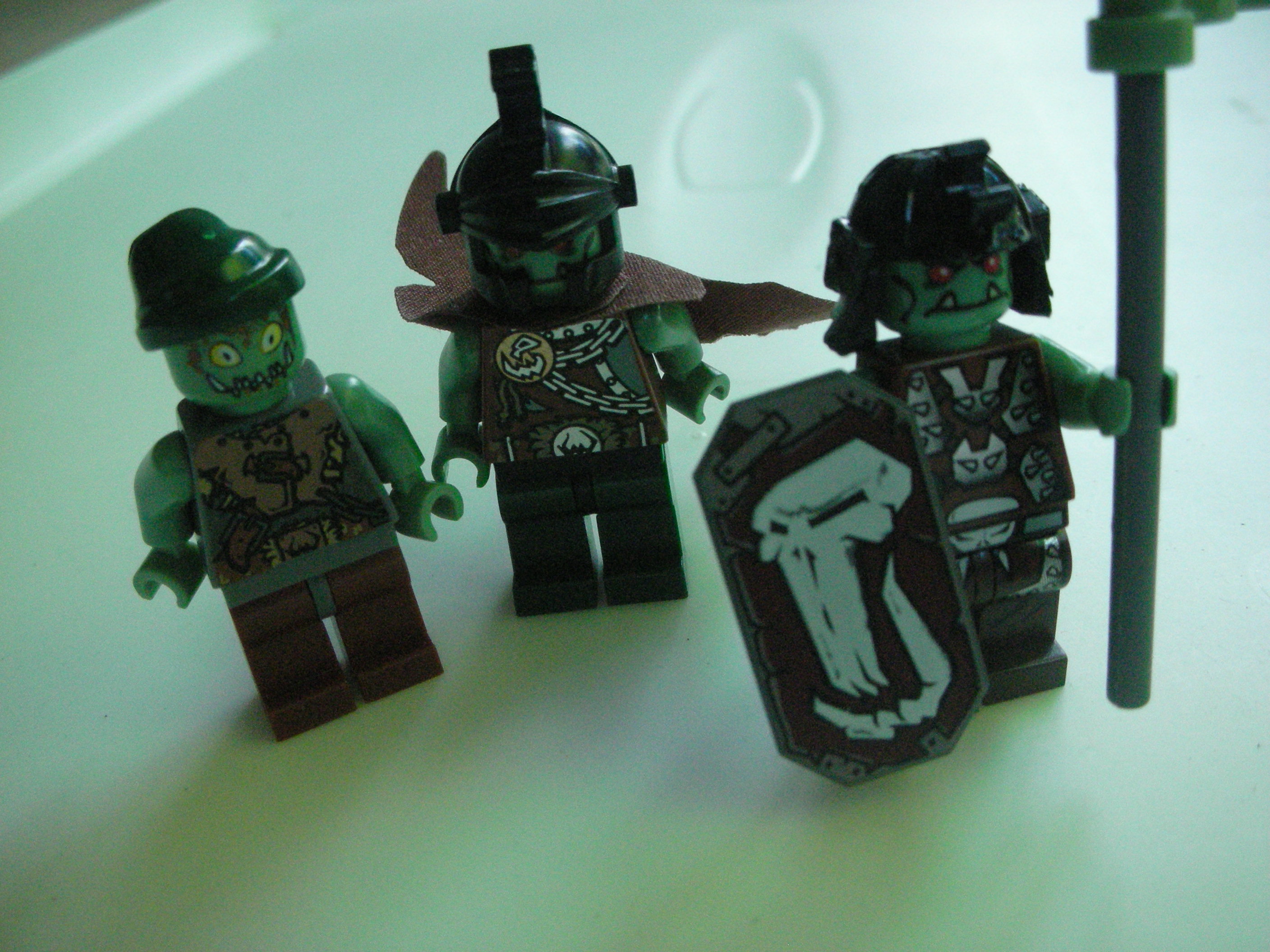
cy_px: 476
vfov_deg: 40.7
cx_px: 635
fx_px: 1284
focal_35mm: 35
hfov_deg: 52.6
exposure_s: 1/230
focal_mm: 5.8
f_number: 3
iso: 400
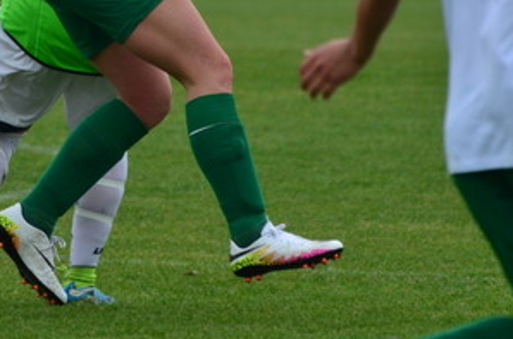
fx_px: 15449
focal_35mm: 1087
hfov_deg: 1.9
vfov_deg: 1.3
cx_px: 76
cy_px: 14
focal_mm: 270
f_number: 5.6
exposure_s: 1/800
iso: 400
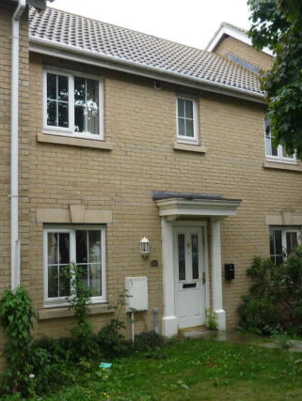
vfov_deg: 42.0
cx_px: 175
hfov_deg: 32.2
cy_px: 197
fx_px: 523
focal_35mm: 45
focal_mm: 5.5
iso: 100
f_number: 2.8
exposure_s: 1/320
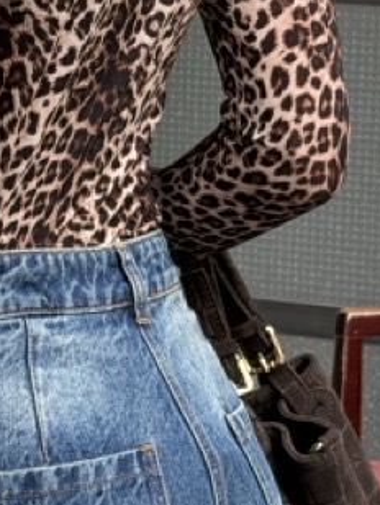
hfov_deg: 7.5
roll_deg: -2.2
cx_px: 126
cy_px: -33
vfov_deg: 9.8
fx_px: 2911
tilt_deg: -14.7
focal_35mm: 199
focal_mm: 6.76
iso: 125
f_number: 1.78
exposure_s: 1/60
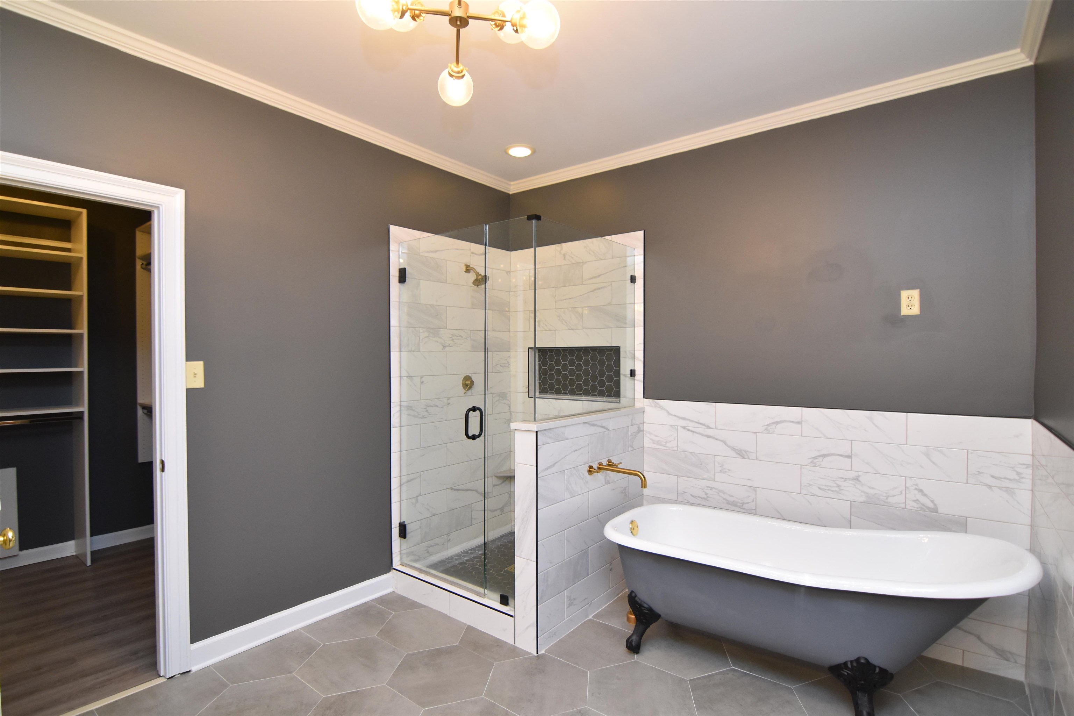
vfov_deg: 72.1
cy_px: 358
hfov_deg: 95.0
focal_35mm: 16
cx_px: 537
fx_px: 492
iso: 800
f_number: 2.8
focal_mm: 11
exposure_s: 1/125
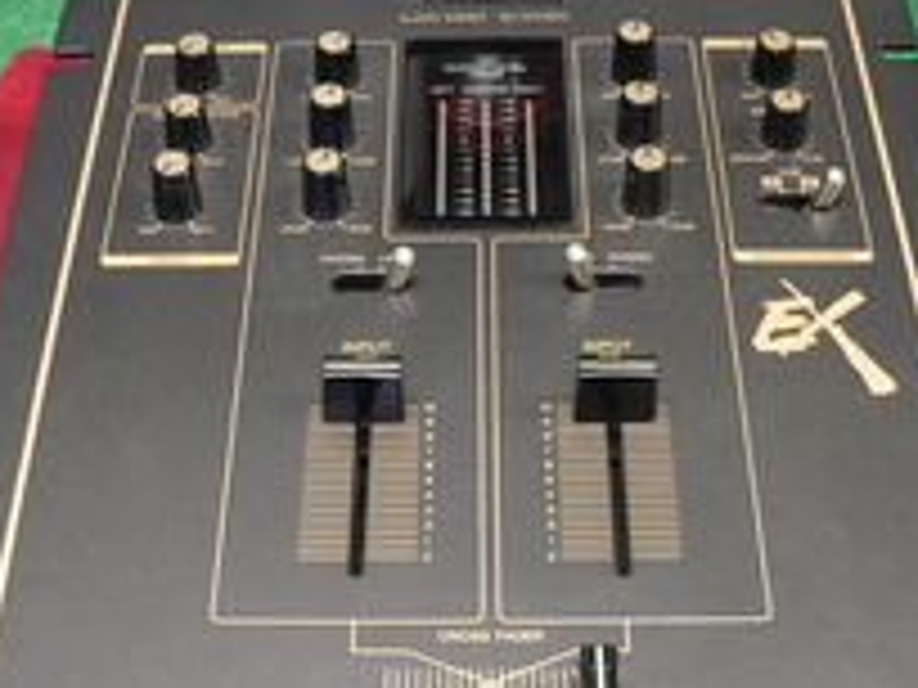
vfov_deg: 21.9
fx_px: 1777
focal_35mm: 67
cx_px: 410
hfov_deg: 28.9
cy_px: 380
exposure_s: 1/10
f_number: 2.8
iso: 200
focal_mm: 6
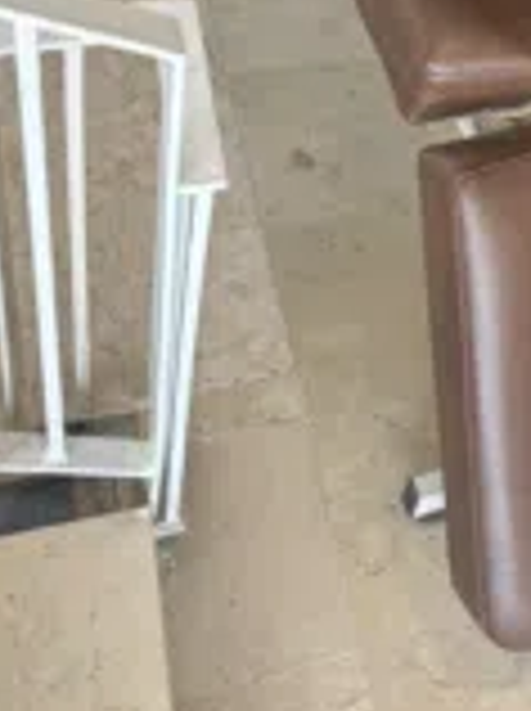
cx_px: 544
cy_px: -18
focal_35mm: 66
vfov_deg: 27.5
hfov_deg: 21.3
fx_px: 1354
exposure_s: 1/60
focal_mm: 5.96
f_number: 1.6
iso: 160
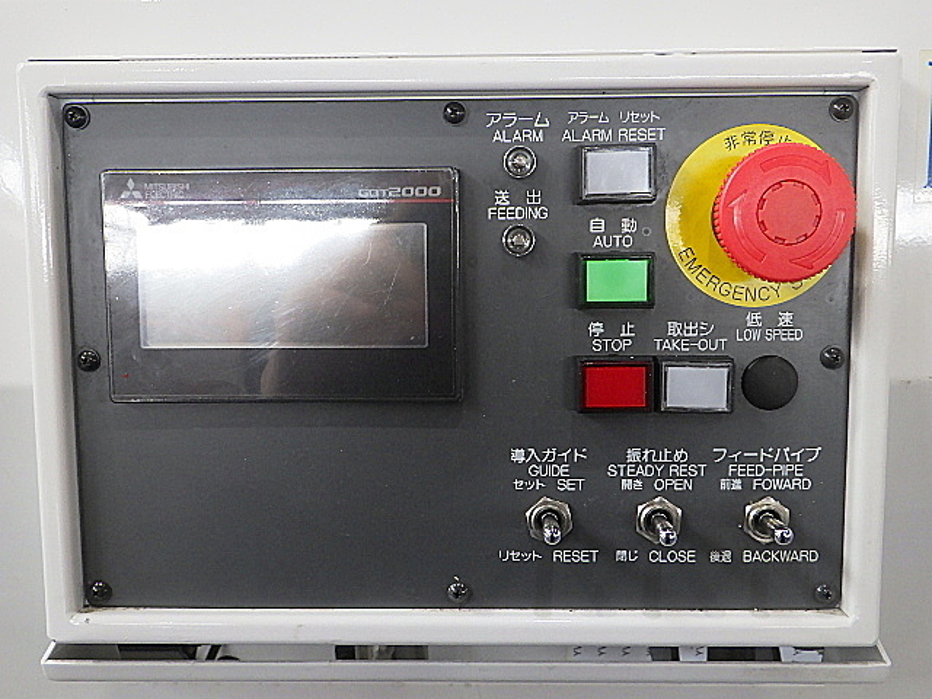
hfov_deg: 54.0
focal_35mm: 34
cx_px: 466
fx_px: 915
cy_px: 350
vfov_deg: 41.8
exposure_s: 1/50
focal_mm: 6.1
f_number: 3.8
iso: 500
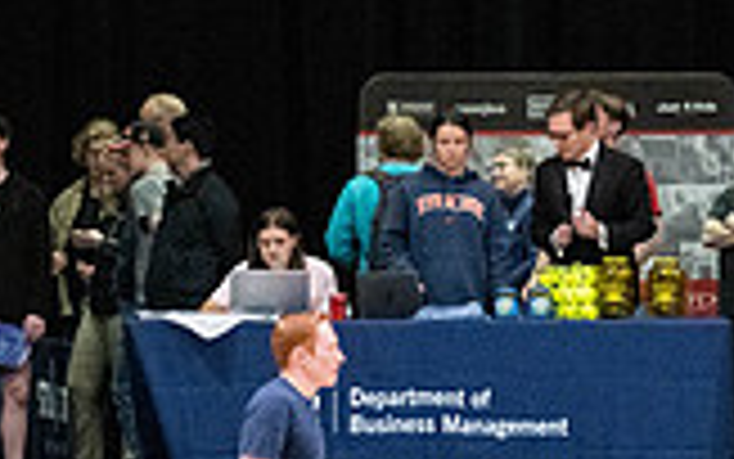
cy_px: 502
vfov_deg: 3.0
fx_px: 8865
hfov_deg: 4.7
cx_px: 466
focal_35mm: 443
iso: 6400
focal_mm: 120
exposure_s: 1/500
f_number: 2.8
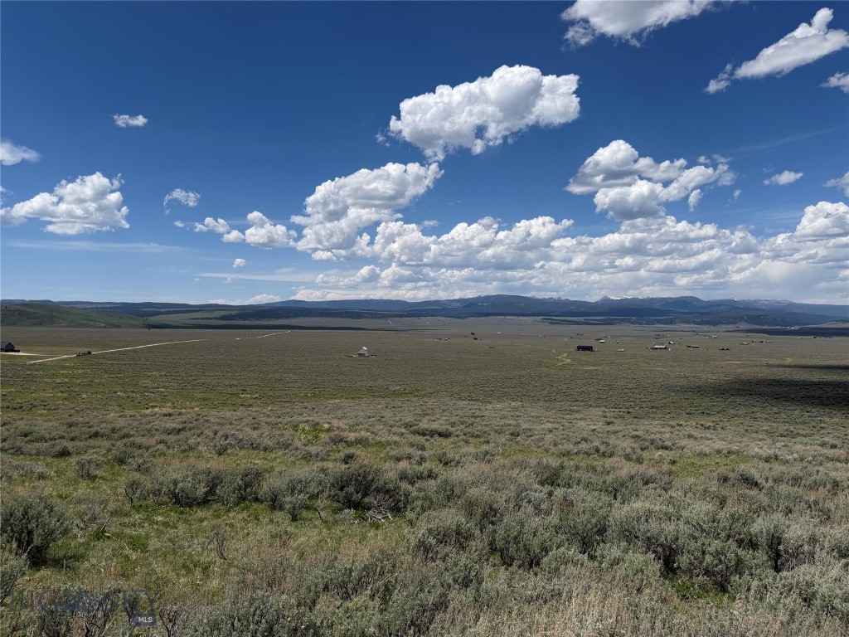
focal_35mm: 24
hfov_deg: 71.6
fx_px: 589
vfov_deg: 56.8
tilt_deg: -0.1
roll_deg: +0.7
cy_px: 318
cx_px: 424
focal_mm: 6.76
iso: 80
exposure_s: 1/8130
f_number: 1.78
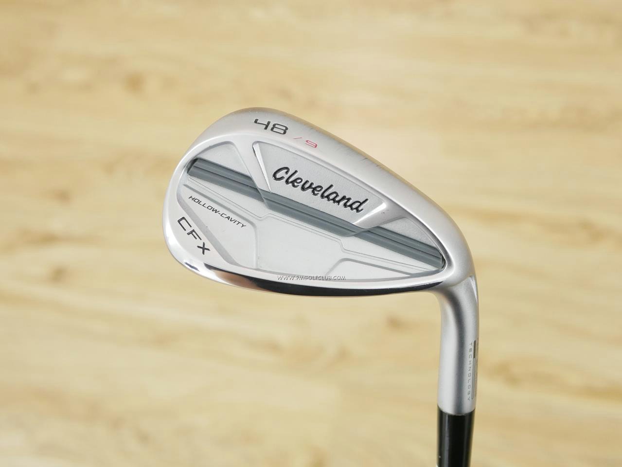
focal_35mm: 50
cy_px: 234
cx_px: 311
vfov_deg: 29.1
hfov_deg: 38.2
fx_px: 899
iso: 1600
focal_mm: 25
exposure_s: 1/40
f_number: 4.5
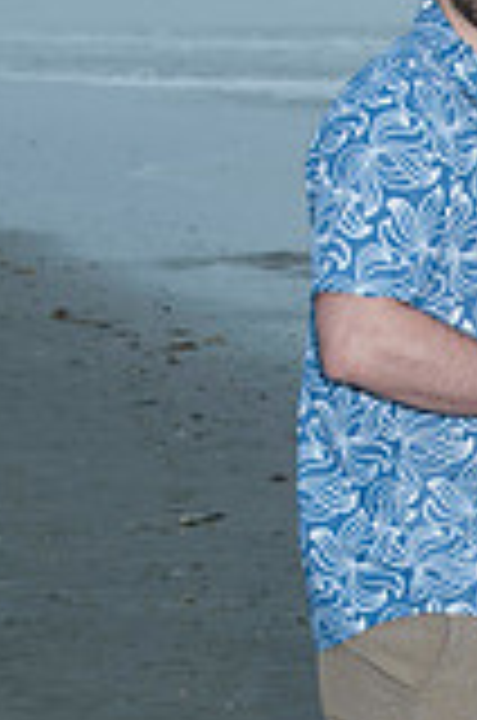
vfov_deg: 15.2
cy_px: 504
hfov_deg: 9.9
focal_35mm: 135
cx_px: 601
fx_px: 2695
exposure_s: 1/125
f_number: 5.6
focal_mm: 32
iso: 100
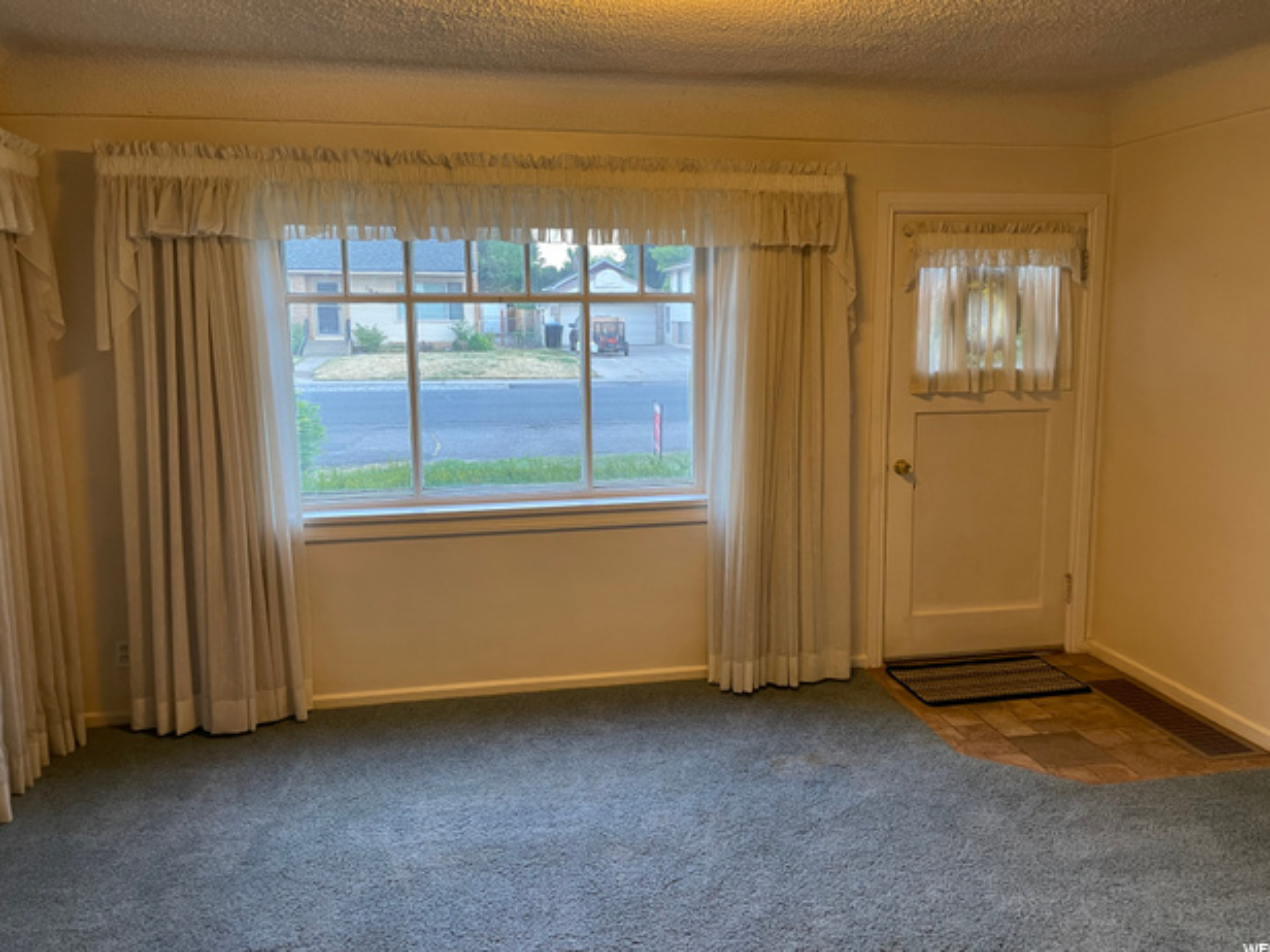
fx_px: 991
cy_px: 464
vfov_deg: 51.3
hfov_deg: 65.3
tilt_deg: -8.4
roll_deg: -0.4
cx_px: 649
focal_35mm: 27
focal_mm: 4.2
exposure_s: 1/60
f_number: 1.6
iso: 125
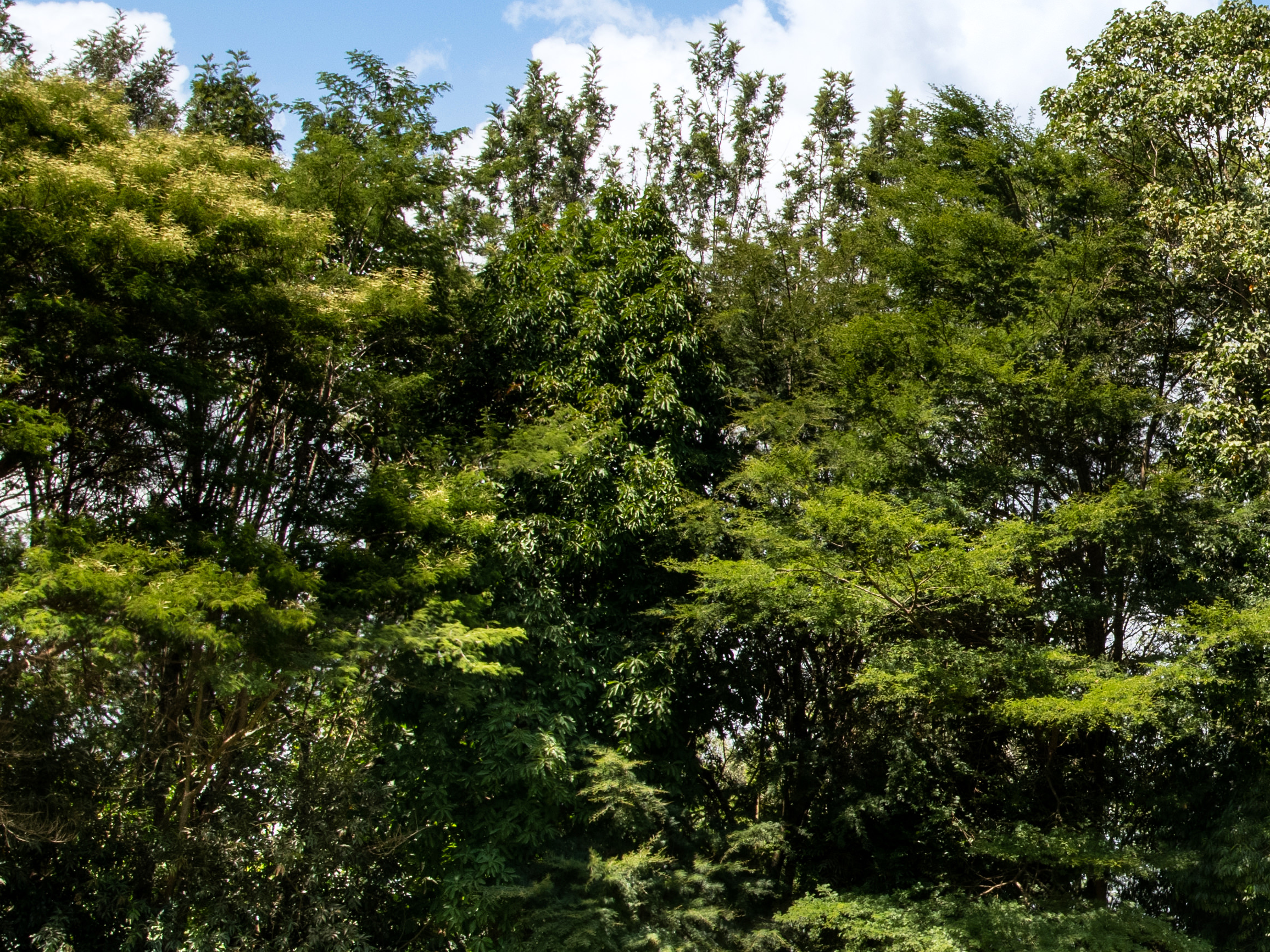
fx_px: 3779
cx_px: 1695
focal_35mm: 103
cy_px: 578
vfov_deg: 14.4
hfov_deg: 17.7
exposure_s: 1/160
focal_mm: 30
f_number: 13
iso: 200
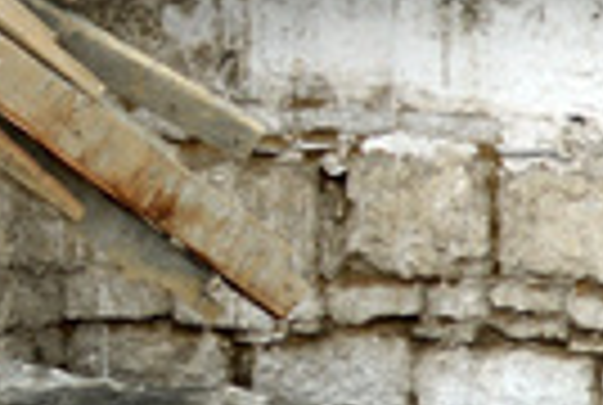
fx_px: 9451
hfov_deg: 3.6
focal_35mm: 563
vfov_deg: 2.5
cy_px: -40
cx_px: -133
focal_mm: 39
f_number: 4.6
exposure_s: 1/276
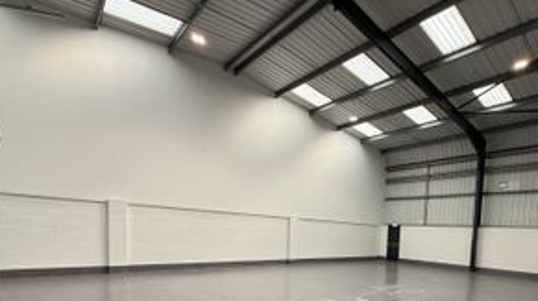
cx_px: 346
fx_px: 299
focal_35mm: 21
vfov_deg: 49.5
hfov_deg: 81.8
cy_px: 251
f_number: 2.2
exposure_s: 1/118
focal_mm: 2.22
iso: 50
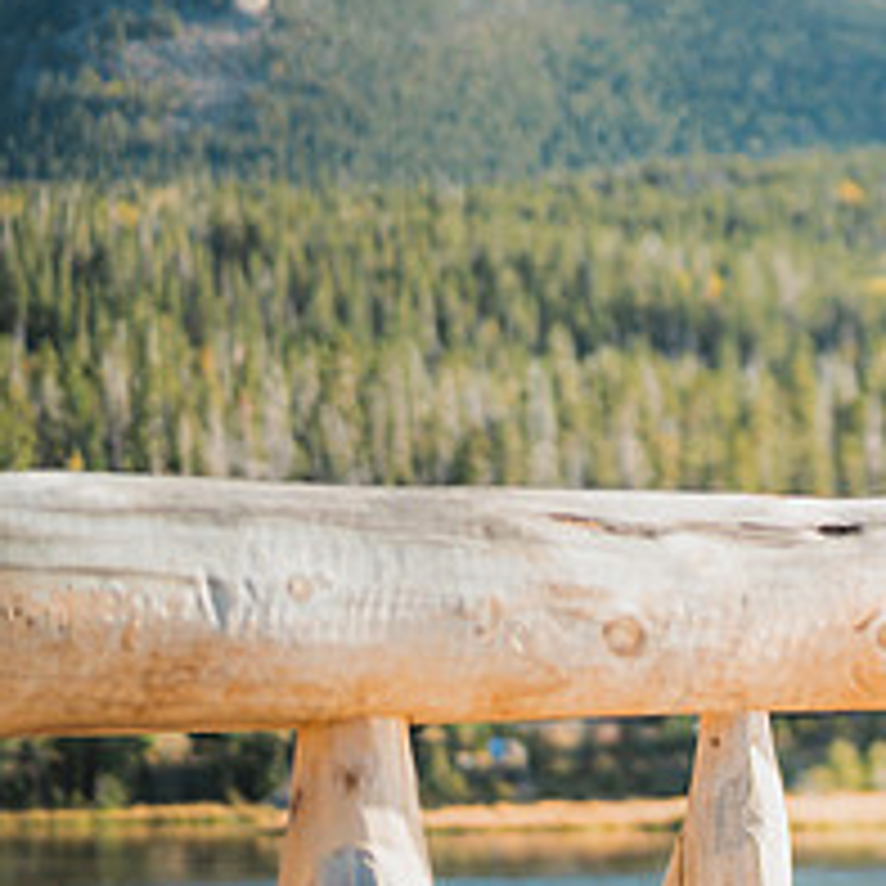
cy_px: 447
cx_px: 1291
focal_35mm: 130
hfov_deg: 12.8
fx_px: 3764
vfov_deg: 13.4
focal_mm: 50
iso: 200
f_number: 1.4
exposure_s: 1/4000
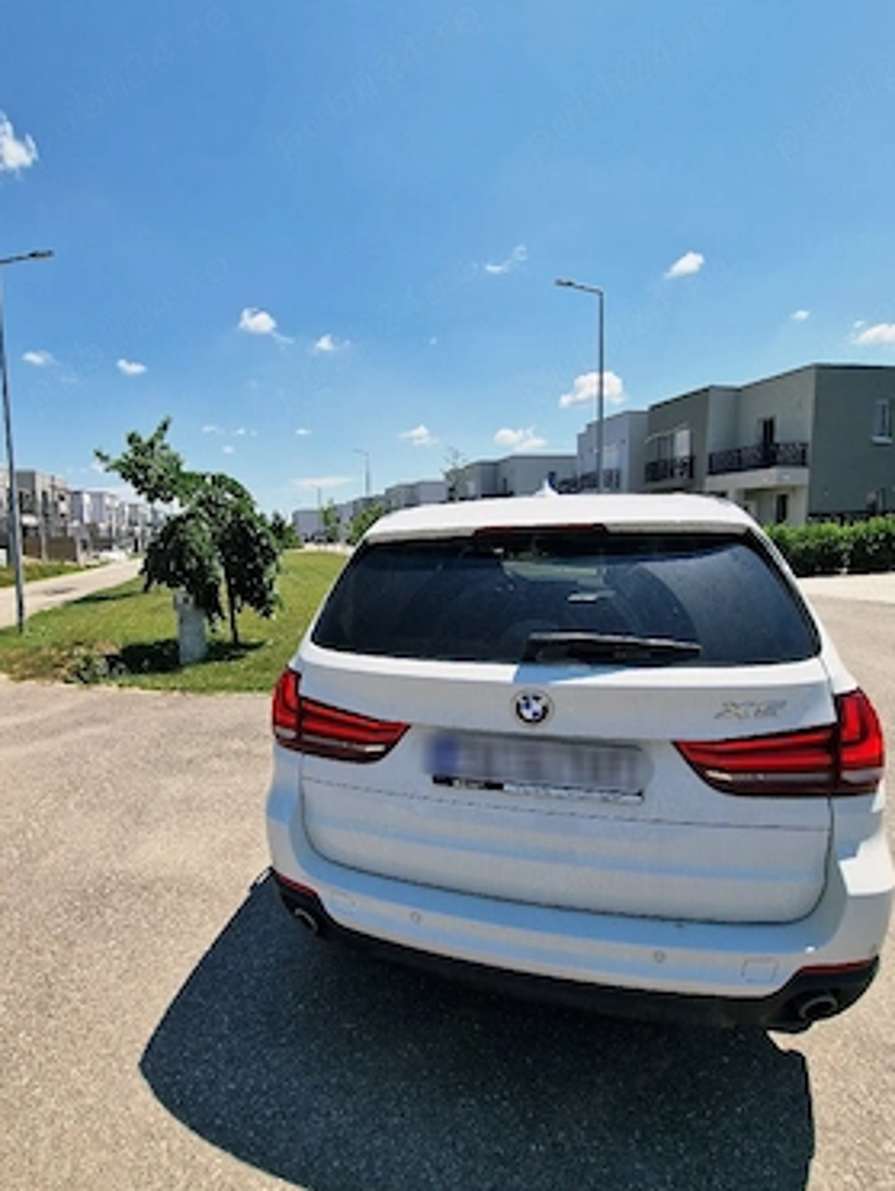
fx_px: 482
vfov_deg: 102.0
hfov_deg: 85.8
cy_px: 620
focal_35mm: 14
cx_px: 439
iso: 50
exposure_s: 1/5000
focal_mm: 2.2
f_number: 2.2
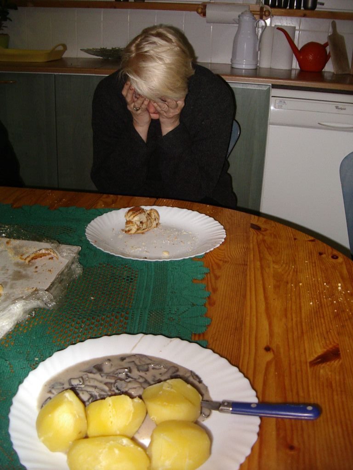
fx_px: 517
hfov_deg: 37.7
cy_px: 235
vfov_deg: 49.0
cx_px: 176
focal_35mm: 38
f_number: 2.6
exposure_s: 1/60
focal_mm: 5.8
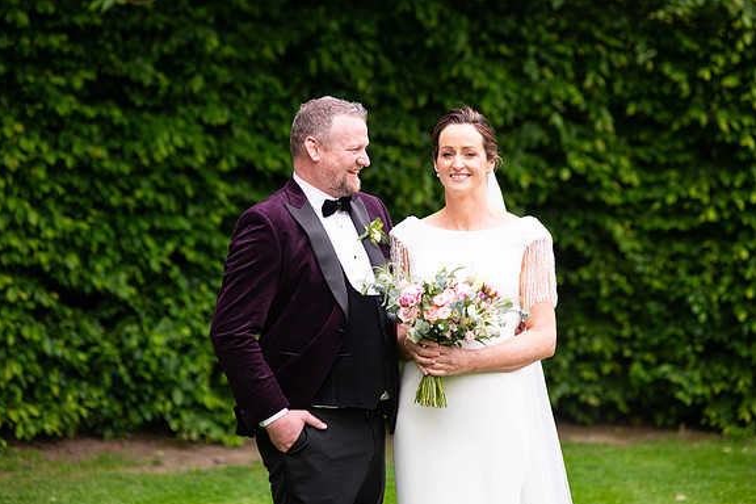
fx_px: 3066
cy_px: 253
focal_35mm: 146
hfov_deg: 14.1
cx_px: 377
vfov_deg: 9.4
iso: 250
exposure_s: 1/200
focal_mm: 145
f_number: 3.5
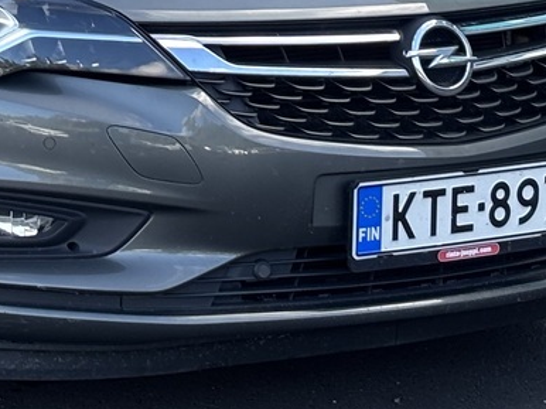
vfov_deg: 7.5
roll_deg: -0.4
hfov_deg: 10.1
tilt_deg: -1.1
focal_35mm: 194
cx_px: -37
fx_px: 3058
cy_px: -269
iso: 32
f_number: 1.6
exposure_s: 1/477
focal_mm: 5.96
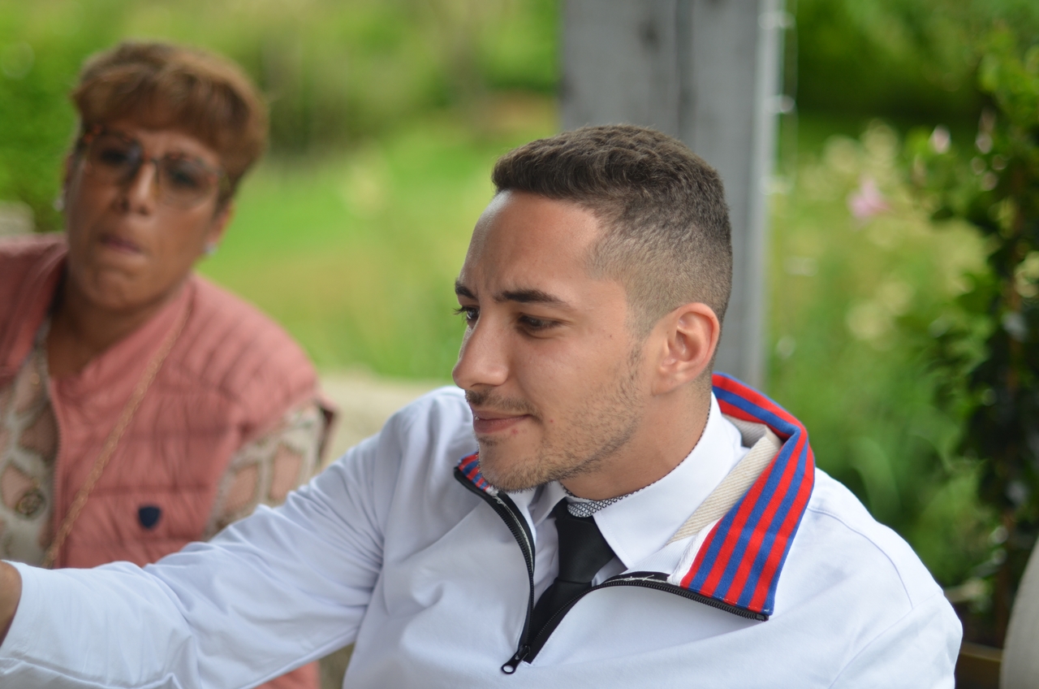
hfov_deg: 27.0
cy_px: 344
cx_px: 520
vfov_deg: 18.1
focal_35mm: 75
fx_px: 2160
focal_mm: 50
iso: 200
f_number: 1.4
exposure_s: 1/400
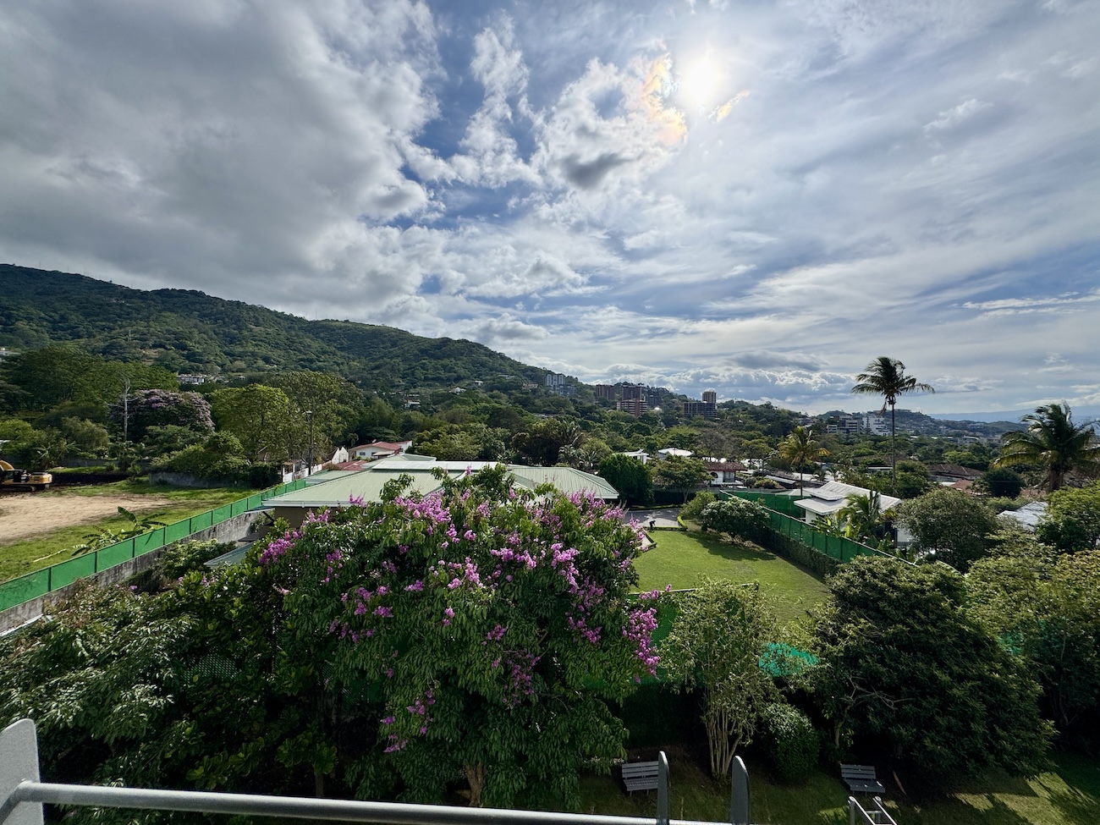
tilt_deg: -0.1
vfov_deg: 85.7
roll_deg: -0.4
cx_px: 550
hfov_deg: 102.1
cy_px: 412
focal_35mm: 14
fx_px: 445
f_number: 2.2
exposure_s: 1/4630
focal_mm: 2.22
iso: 32
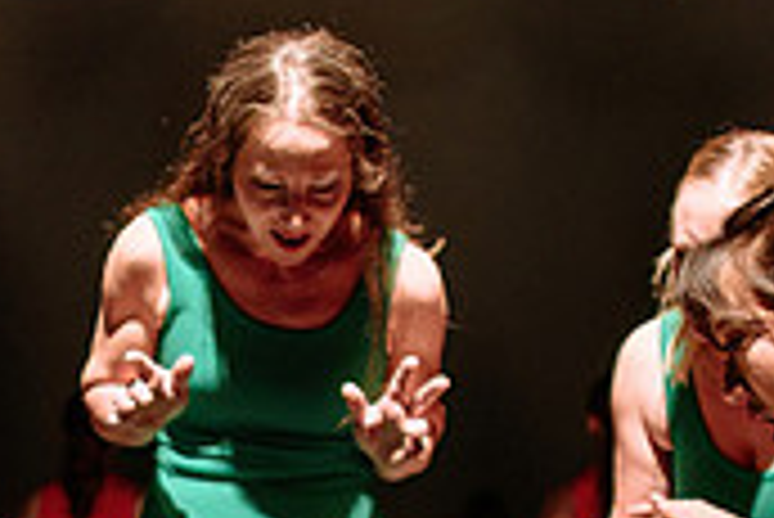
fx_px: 2087
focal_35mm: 97
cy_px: 525
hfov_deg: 20.9
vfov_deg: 13.9
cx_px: 264
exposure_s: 1/200
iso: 1250
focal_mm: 24
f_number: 1.4
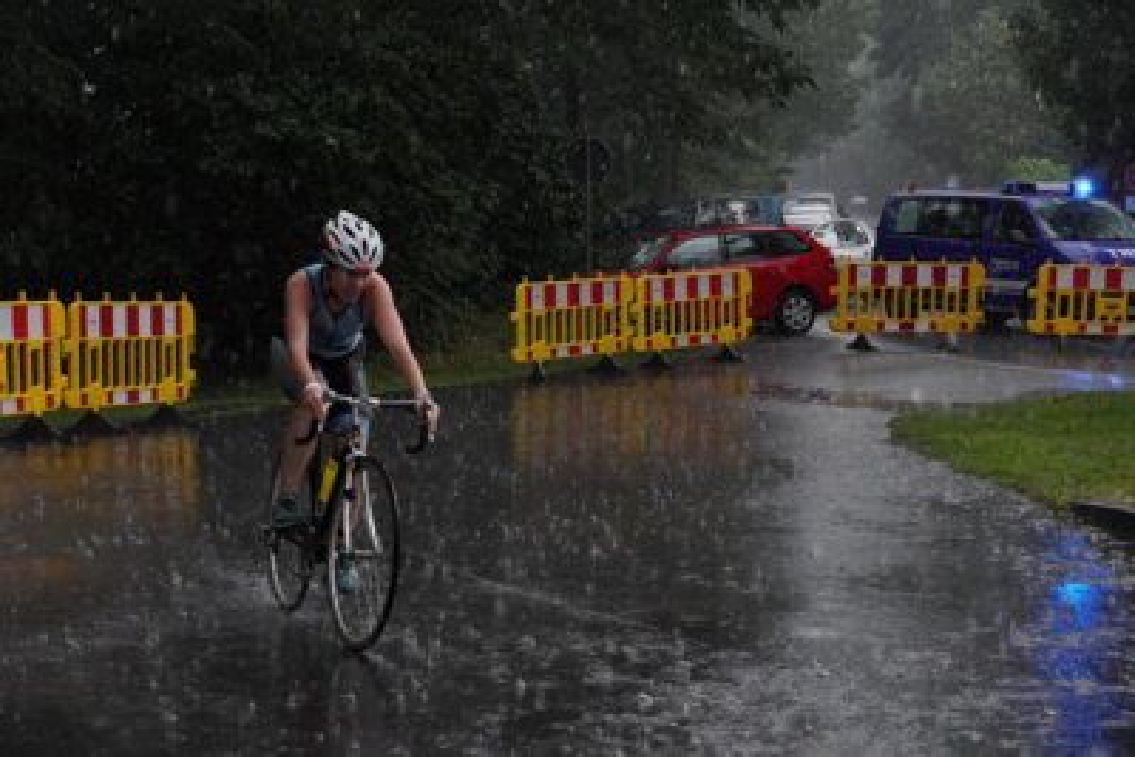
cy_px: 378
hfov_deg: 27.0
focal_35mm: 75
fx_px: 2365
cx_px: 568
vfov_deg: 18.2
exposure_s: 1/640
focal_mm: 50
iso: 2500
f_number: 6.3
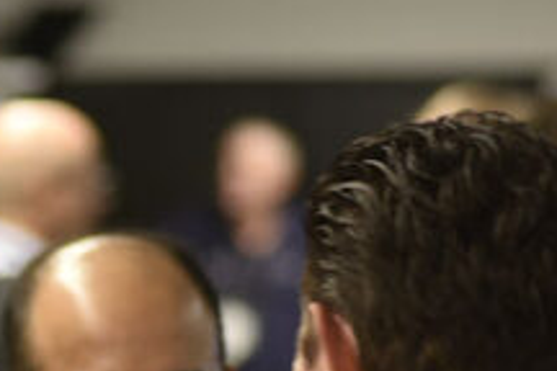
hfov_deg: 4.3
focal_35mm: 475
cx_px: -39
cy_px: 618
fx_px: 7349
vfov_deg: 2.9
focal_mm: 100
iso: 900
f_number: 2.8
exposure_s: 1/125
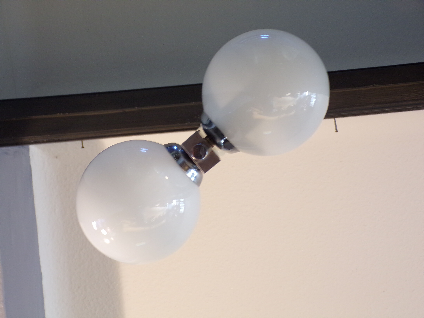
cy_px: 159
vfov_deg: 26.1
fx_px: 686
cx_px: 212
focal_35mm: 56
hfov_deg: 34.3
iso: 200
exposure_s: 1/17
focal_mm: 10.1
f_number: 3.7
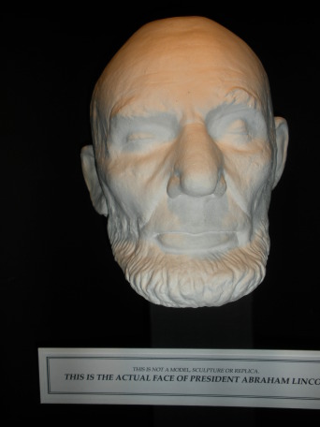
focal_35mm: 36
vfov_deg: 51.4
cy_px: 214
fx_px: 444
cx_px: 160
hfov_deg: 39.7
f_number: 3.5
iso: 64
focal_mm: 6.3
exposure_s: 1/43.5
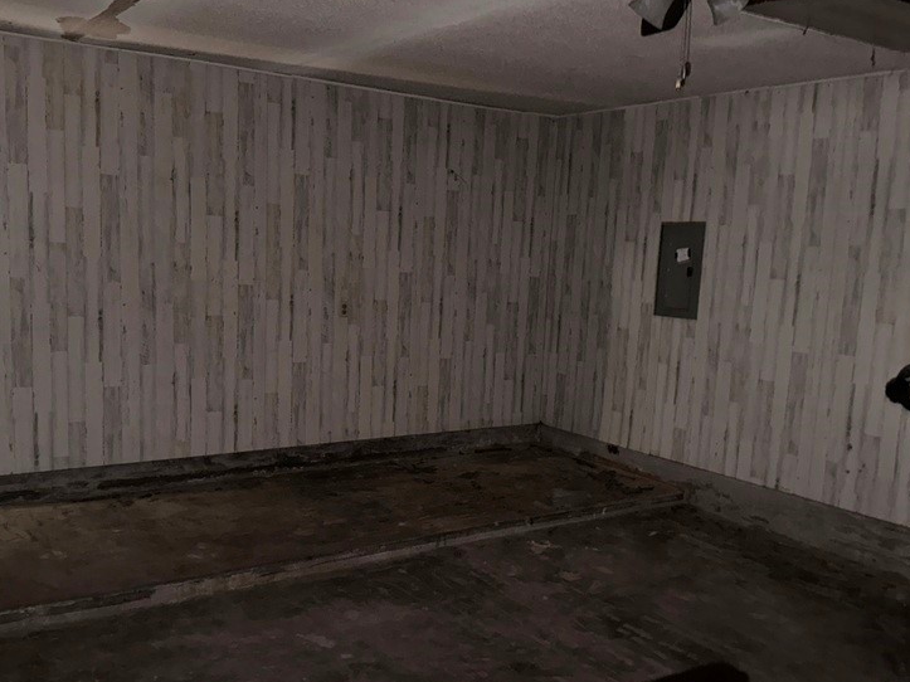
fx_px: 894
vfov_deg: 41.8
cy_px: 359
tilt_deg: -7.1
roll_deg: -3.0
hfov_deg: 53.9
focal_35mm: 34
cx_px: 433
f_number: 1.78
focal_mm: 6.76
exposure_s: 1/4
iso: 400
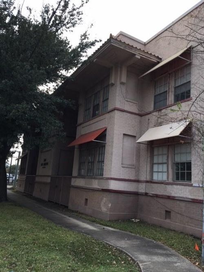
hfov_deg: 48.2
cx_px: 102
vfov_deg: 61.7
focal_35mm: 29
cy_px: 136
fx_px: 228
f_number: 2.2
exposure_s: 1/557
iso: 25
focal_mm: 4.15
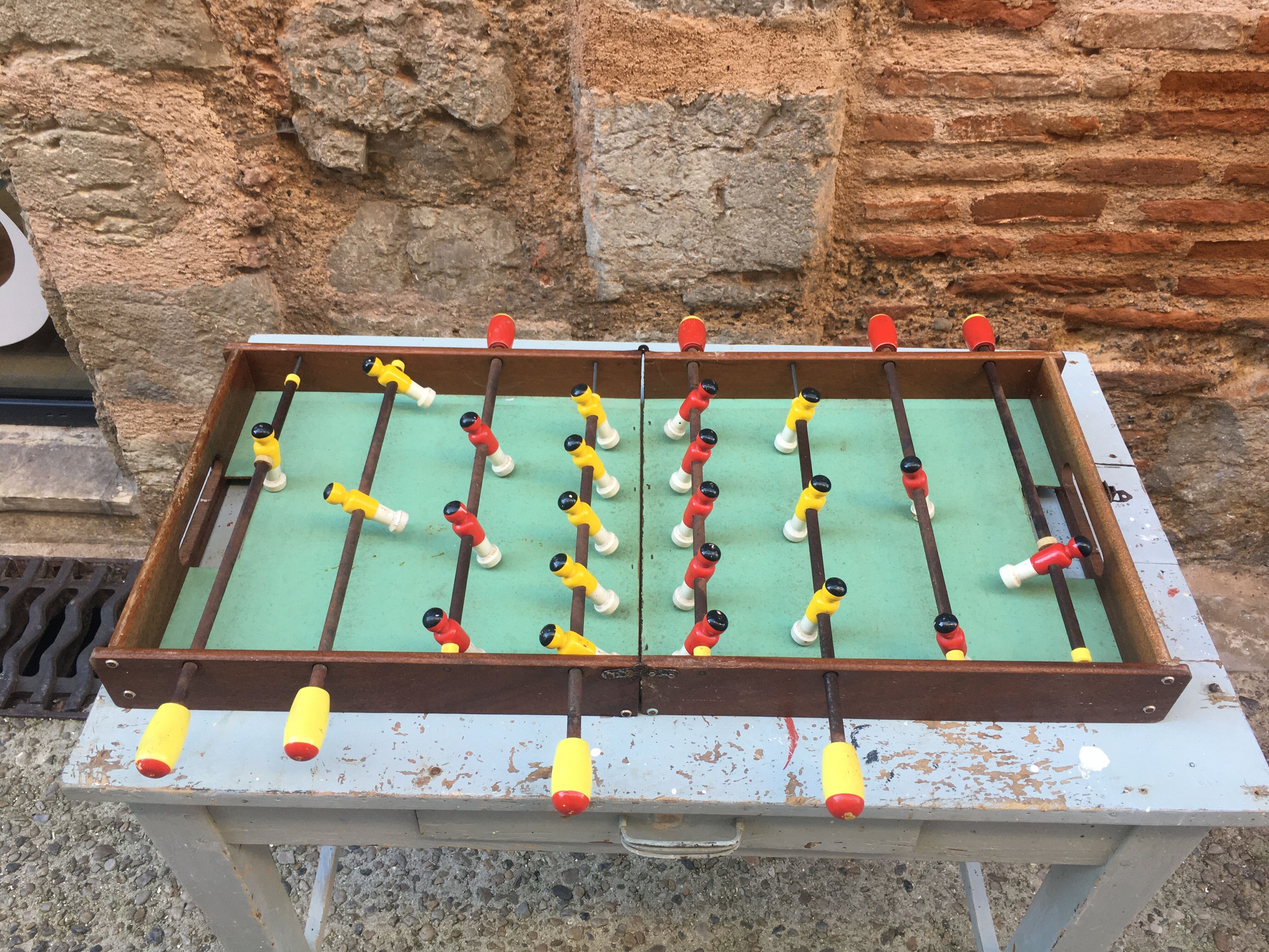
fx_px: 1063
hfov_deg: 61.7
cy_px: 476
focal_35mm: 29
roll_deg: +0.1
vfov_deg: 48.2
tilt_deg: -43.7
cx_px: 634
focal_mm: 4.15
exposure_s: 1/50
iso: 32
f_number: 2.2
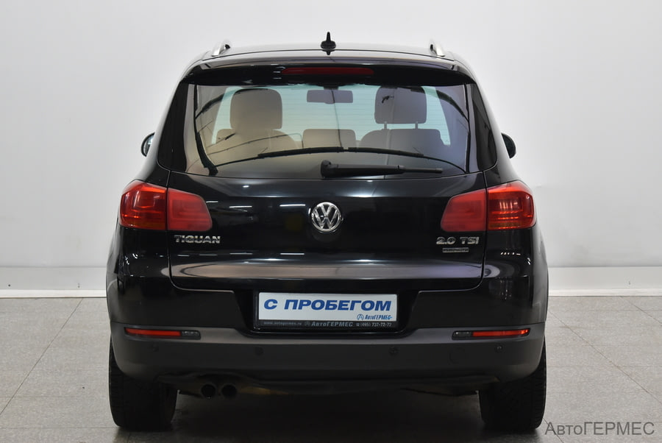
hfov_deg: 26.0
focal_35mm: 78
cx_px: 331
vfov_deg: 17.5
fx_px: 1436
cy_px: 222
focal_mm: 52
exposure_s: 1/50
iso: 1000
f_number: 5.6
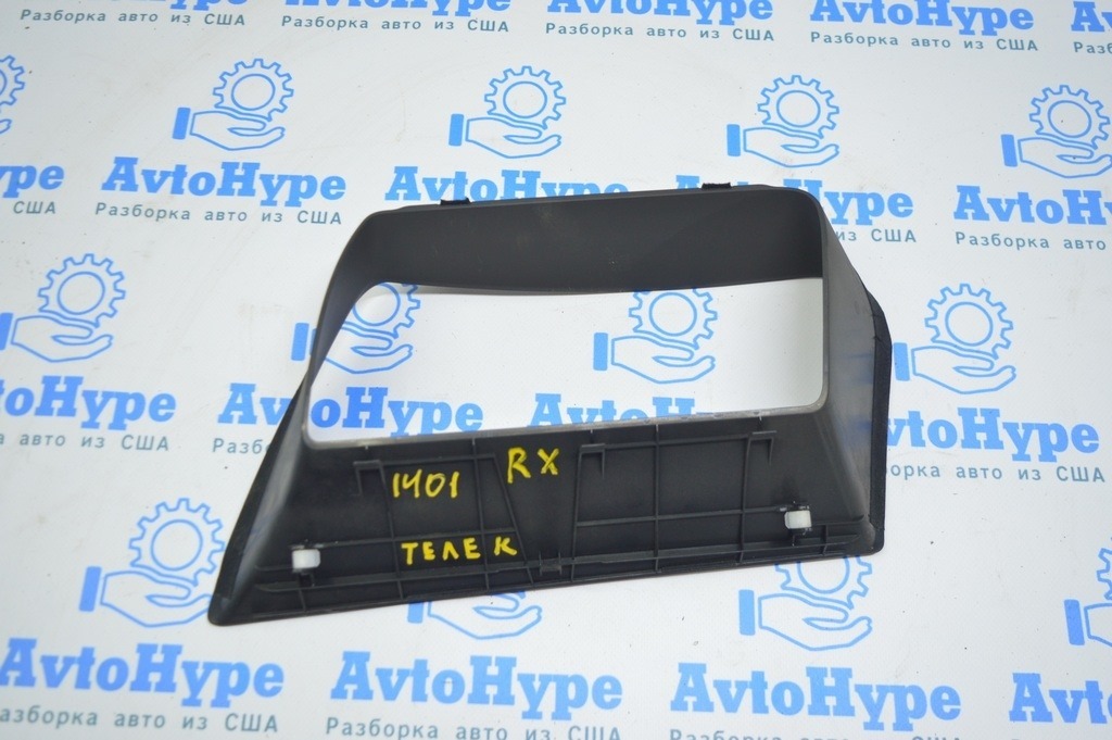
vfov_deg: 39.9
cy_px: 370
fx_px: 1018
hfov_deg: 57.3
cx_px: 556
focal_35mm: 33
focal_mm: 22
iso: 400
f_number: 3.8
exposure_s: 1/40
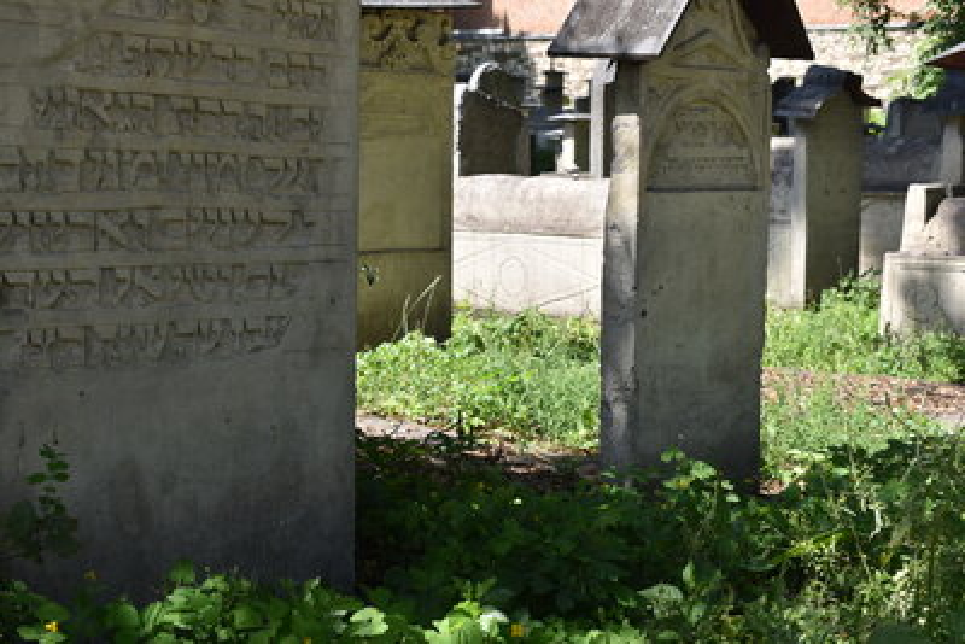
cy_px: 322
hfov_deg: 33.4
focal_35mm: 60
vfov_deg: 22.6
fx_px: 1609
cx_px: 482
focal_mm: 40
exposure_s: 1/250
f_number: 8
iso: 200
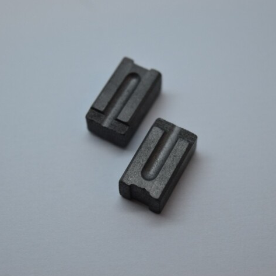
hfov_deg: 17.9
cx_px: 150
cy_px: 139
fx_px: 875
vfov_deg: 17.9
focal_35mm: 97
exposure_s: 1/125
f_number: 5.6
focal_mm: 50
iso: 320
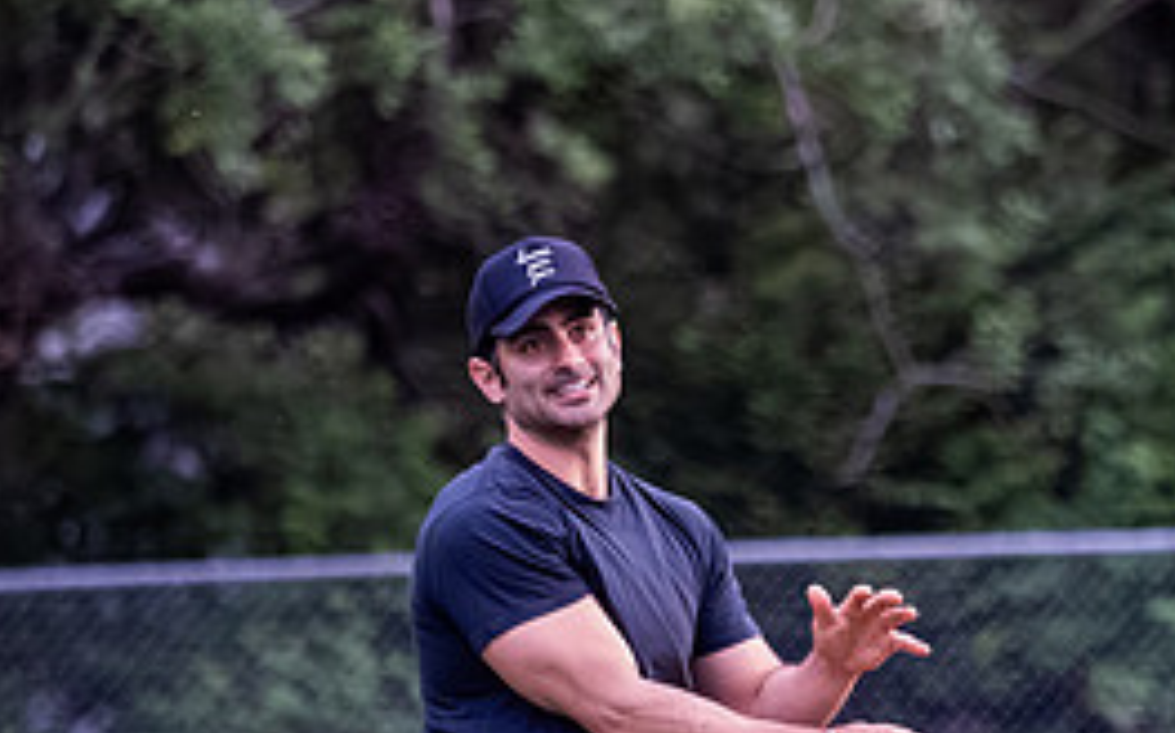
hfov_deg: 3.0
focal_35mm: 701
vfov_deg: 1.9
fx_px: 22433
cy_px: 498
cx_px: 929
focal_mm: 150
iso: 5000
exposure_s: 1/1250
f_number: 2.8
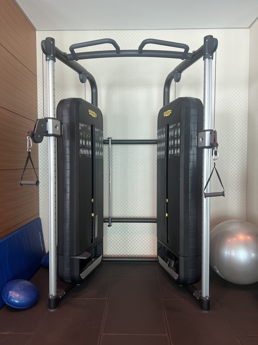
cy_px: 172
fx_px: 258
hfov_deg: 53.1
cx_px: 129
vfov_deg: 67.3
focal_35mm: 26
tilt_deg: -1.1
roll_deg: +0.0
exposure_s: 1/50
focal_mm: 5.7
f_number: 1.5
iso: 160
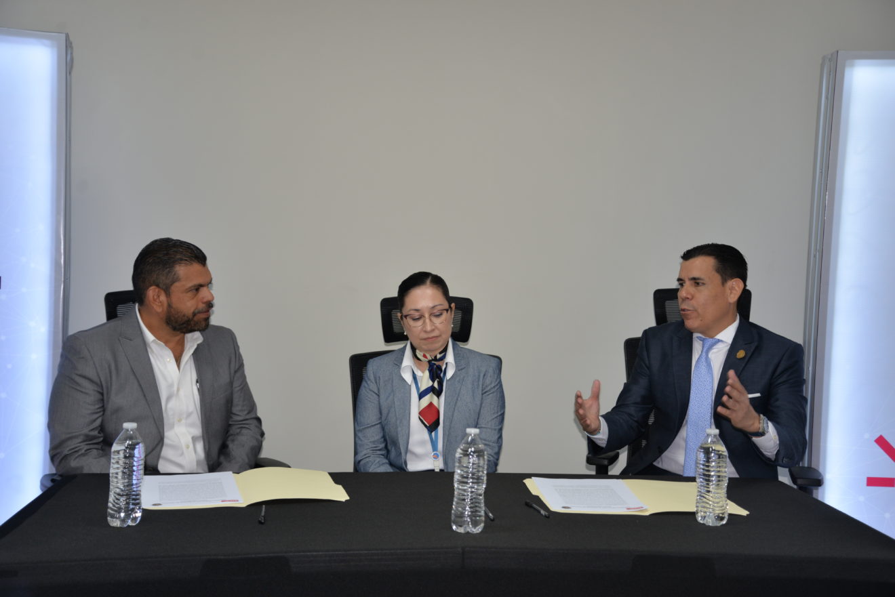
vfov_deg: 30.5
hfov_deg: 44.5
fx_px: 1094
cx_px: 448
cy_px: 298
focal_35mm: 44
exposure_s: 1/80
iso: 400
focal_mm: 44
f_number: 4.2
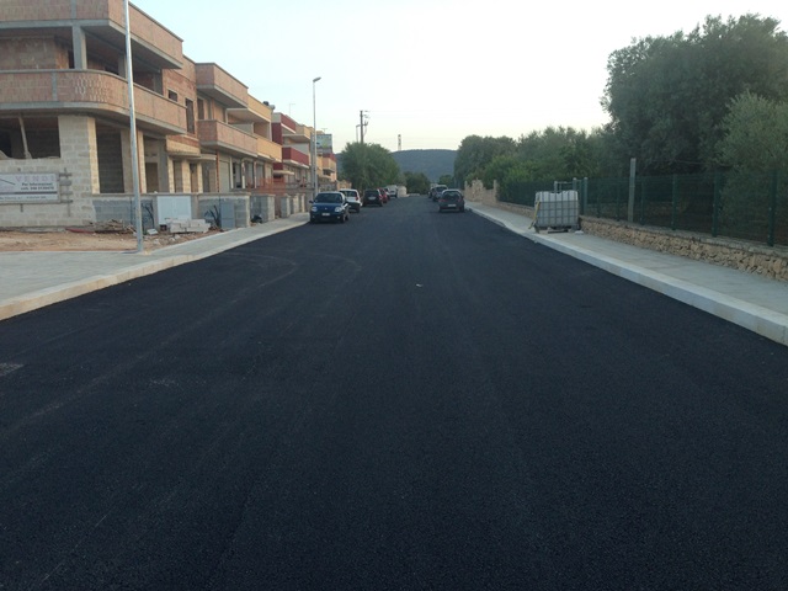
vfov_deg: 42.9
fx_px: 751
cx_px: 394
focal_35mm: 33
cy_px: 296
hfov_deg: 55.4
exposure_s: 1/120
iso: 64
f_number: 2.4
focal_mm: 4.12
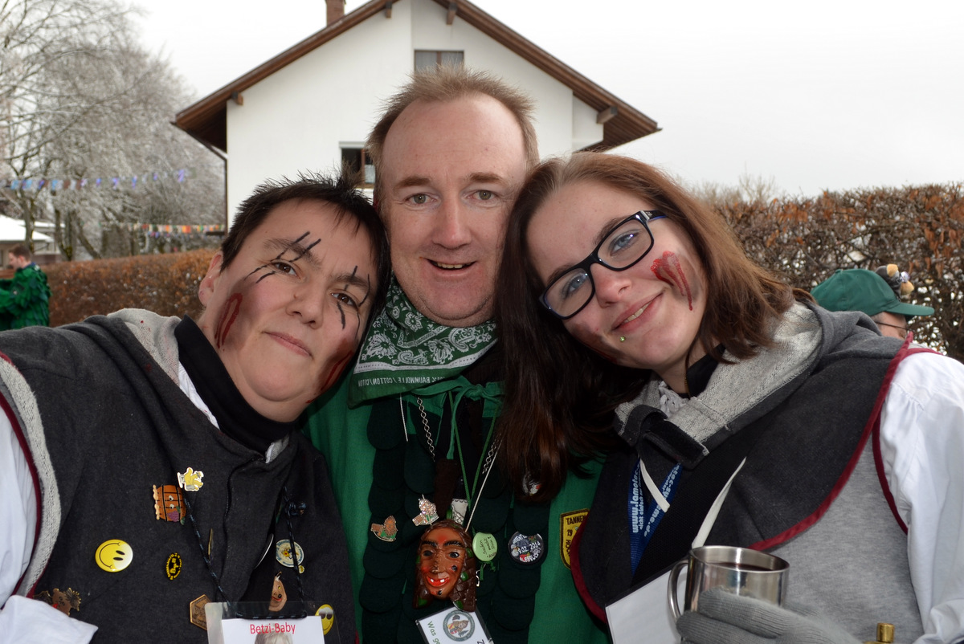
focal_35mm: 27
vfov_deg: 48.0
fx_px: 724
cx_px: 482
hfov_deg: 67.3
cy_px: 322
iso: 100
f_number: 5.6
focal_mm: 18
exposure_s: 1/125
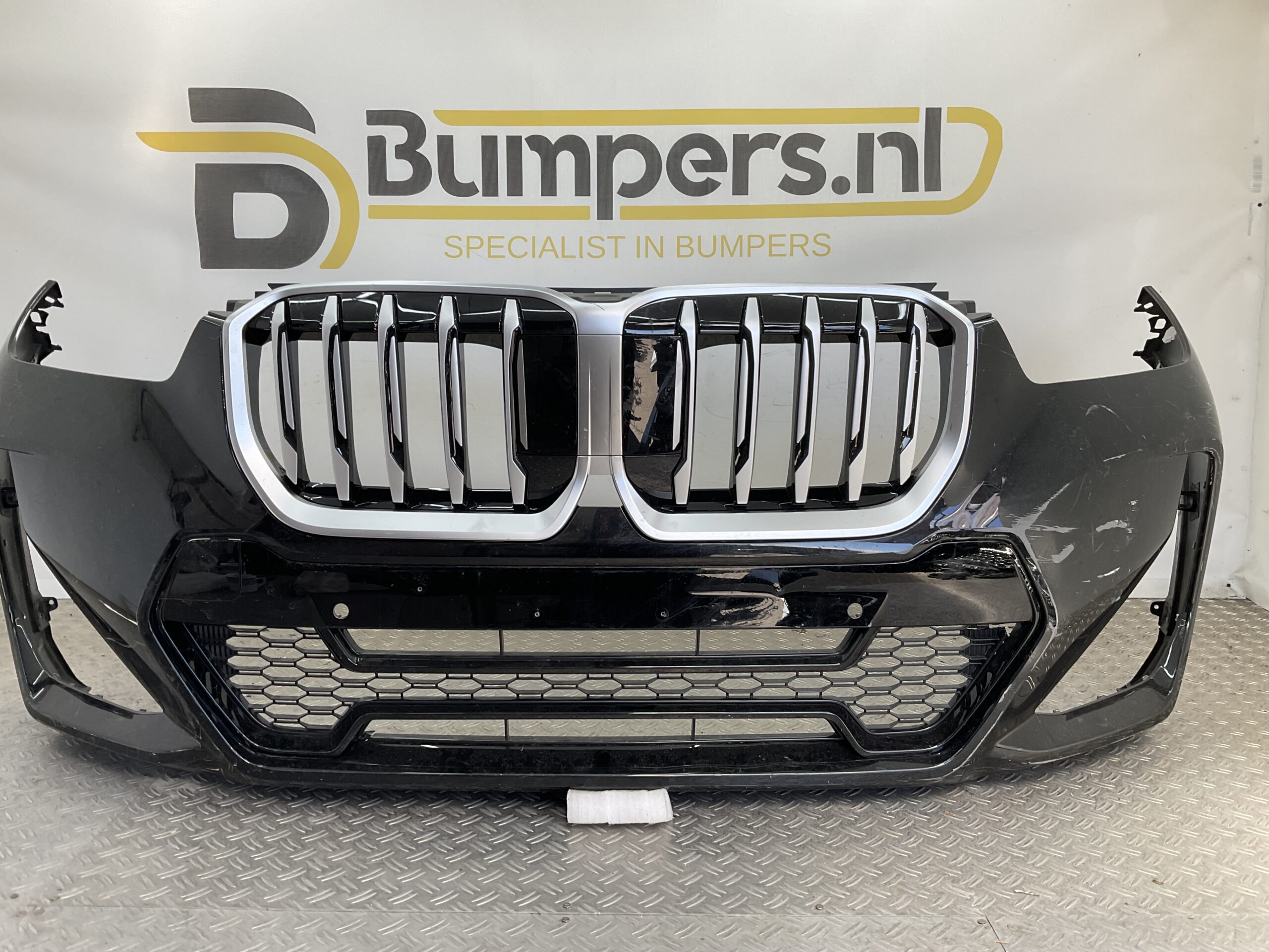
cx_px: 634
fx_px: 1063
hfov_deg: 61.7
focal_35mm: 29
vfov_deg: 48.2
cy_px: 476
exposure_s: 1/145
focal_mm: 3
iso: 16
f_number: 1.8
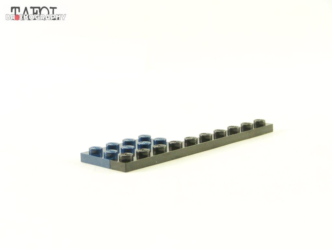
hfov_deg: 23.8
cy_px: 124
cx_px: 166
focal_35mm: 82
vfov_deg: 18.0
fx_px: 786
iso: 400
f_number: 3.6
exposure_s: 1/60
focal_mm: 13.7
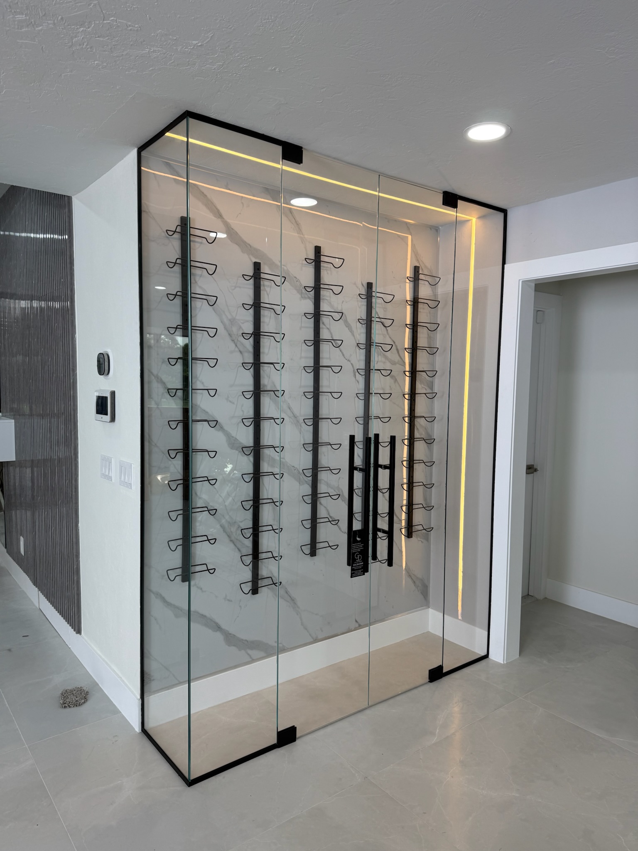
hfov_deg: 56.8
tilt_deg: -3.6
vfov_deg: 71.6
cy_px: 426
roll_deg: -0.8
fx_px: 590
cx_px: 319
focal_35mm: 24
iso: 100
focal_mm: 6.76
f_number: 1.78
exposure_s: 1/159
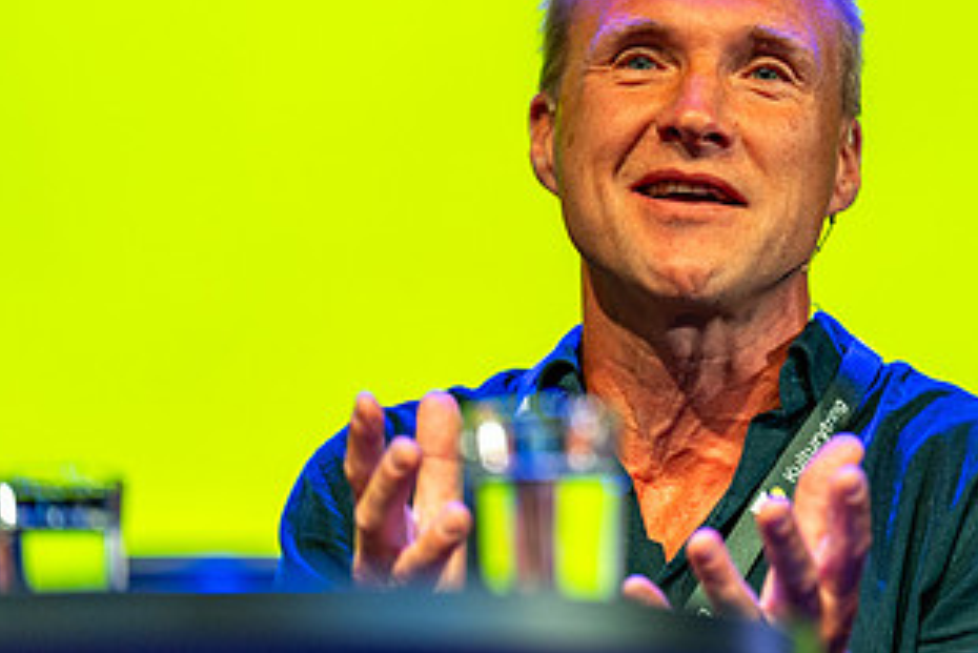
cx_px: 757
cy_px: 181
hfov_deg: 7.2
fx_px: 7719
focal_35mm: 284
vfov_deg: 4.8
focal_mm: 152
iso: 640
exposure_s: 1/250
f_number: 2.8
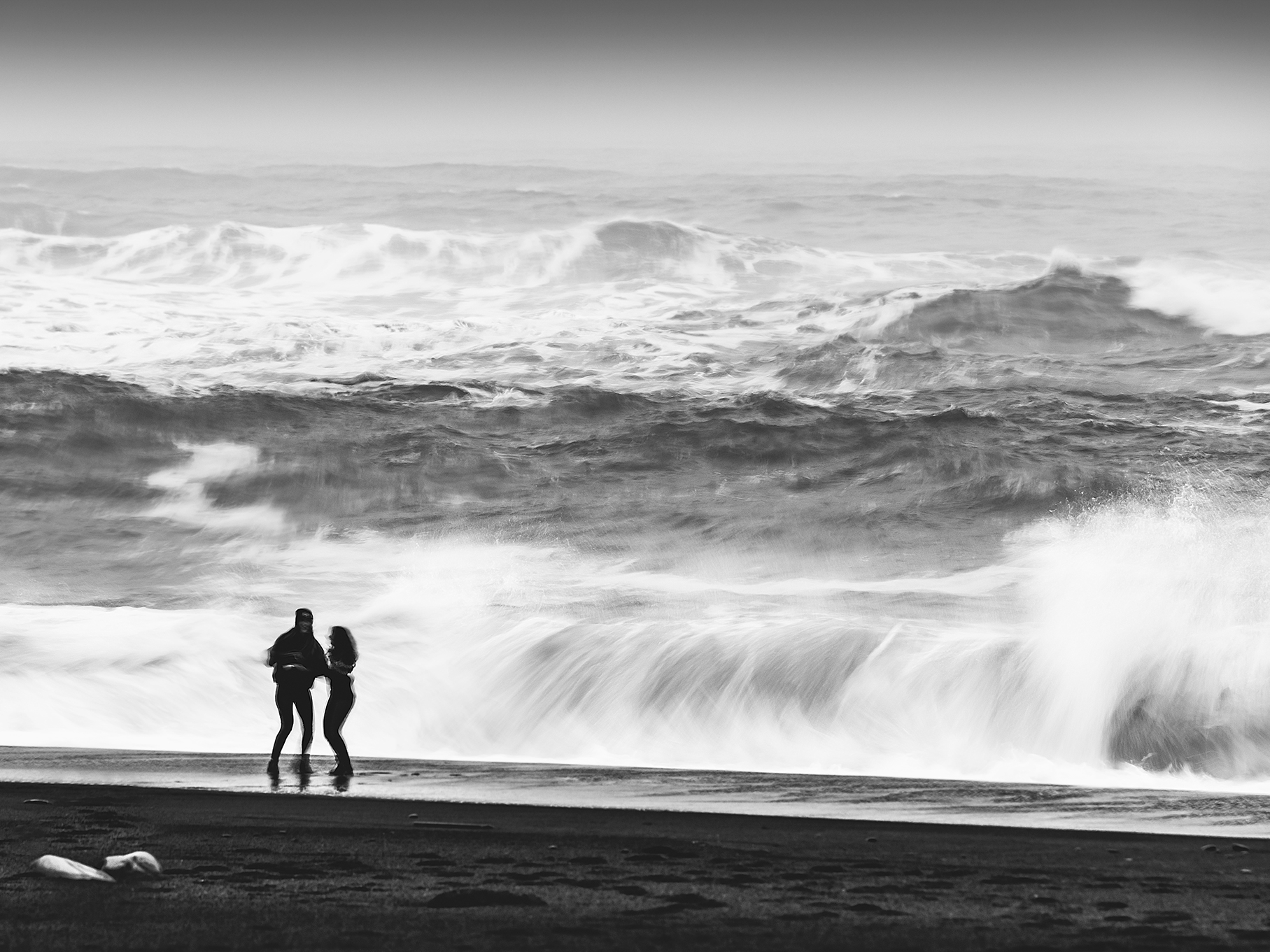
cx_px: 576
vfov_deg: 6.8
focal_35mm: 217
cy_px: 477
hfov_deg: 9.1
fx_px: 7961
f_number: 7.1
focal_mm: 200
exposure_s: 1/4
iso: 320
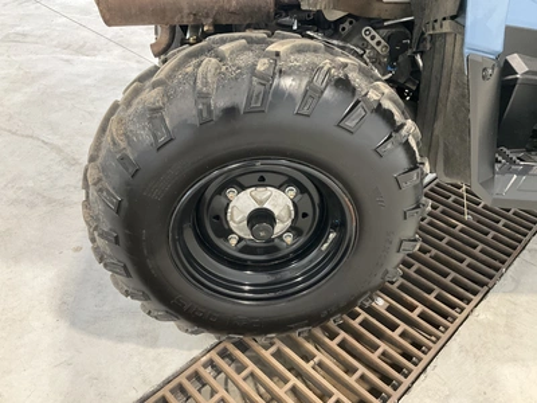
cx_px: 268
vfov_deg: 48.2
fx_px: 450
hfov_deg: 61.7
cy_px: 202
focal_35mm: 29
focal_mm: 3
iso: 160
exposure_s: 1/60
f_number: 1.8
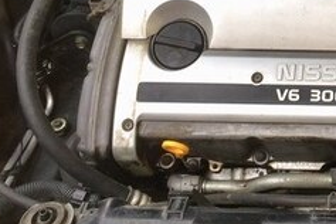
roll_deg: +1.7
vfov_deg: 15.9
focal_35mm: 84
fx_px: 784
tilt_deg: -40.2
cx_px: 400
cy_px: -11
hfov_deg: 22.4
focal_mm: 4.15
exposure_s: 1/100
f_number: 2.2
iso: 40
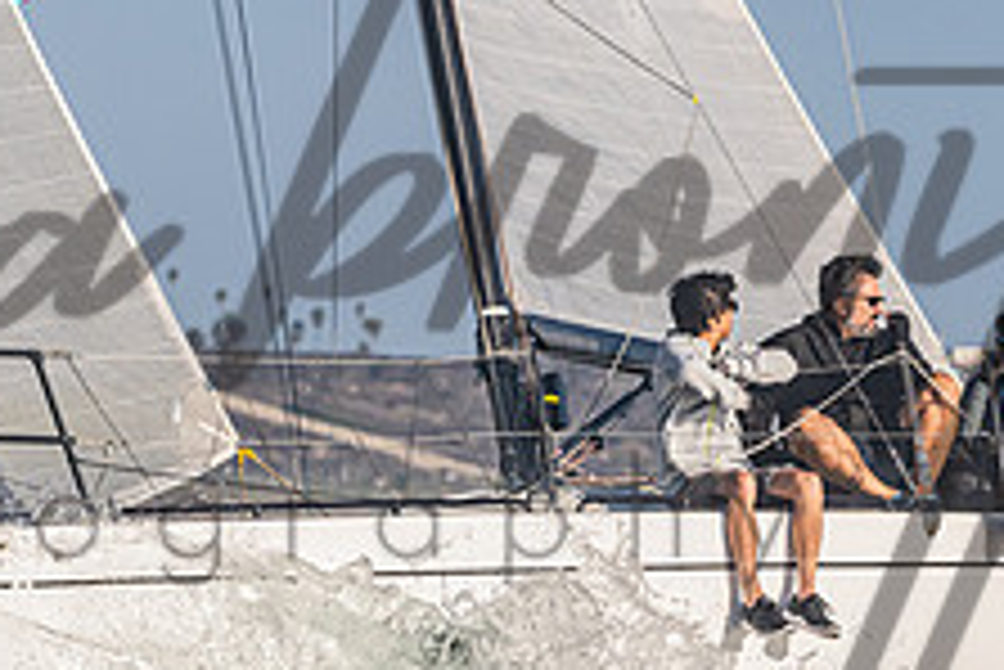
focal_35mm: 648
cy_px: 120
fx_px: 18083
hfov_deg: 3.2
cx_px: 554
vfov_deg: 2.1
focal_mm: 220
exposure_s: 1/3200
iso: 400
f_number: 6.3
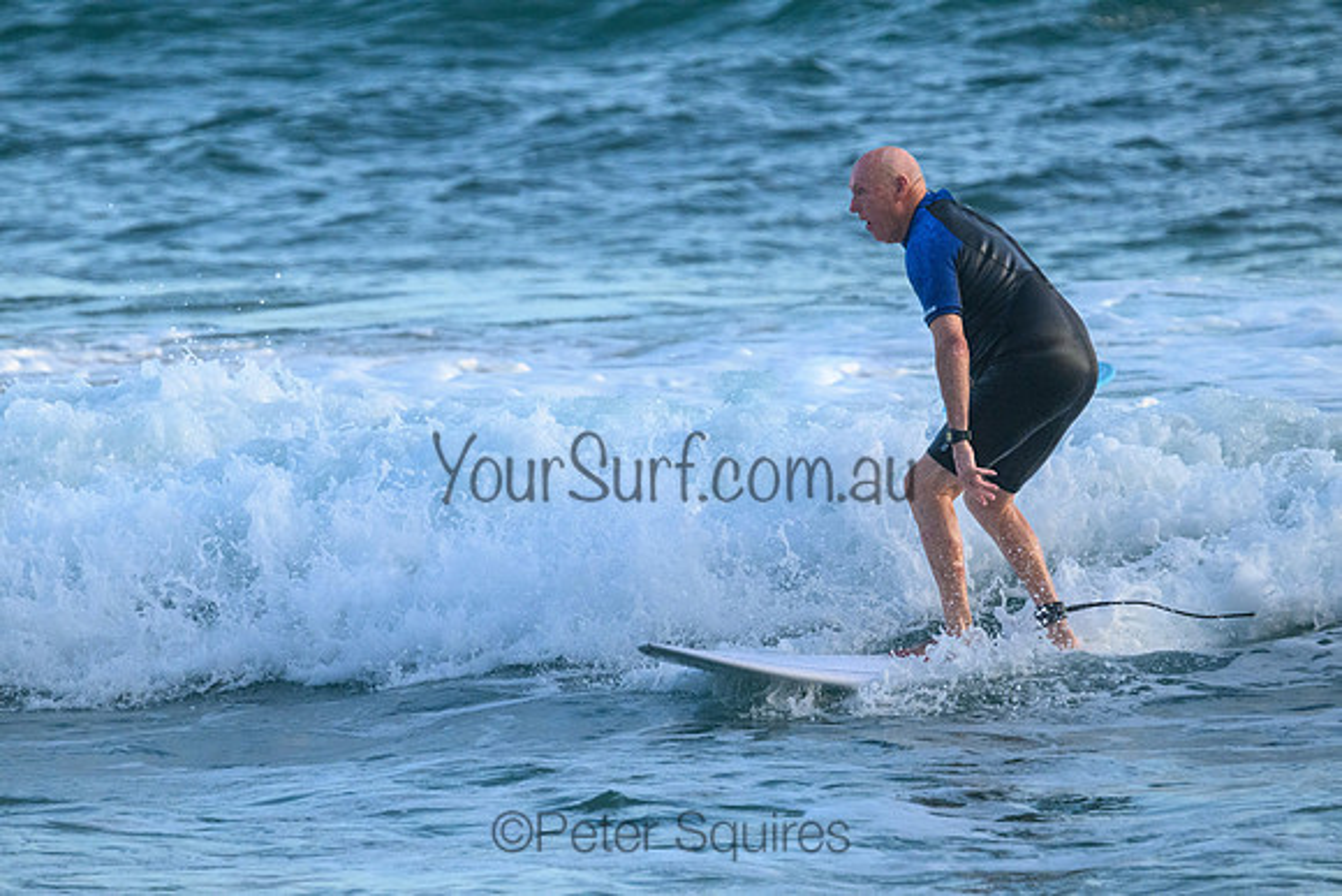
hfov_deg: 3.5
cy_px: 448
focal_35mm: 590
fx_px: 21998
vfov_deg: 2.3
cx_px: 671
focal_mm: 590
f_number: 11
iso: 4000
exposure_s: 1/2000
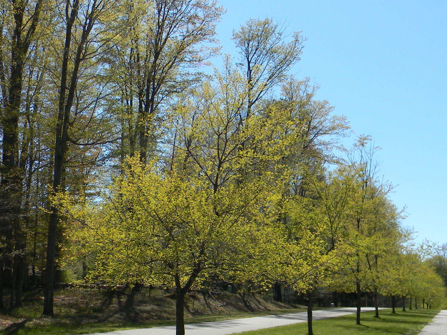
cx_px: 196
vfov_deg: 25.5
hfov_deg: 33.7
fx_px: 736
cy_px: 220
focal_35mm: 57
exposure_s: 1/229
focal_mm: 5
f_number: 7
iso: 80
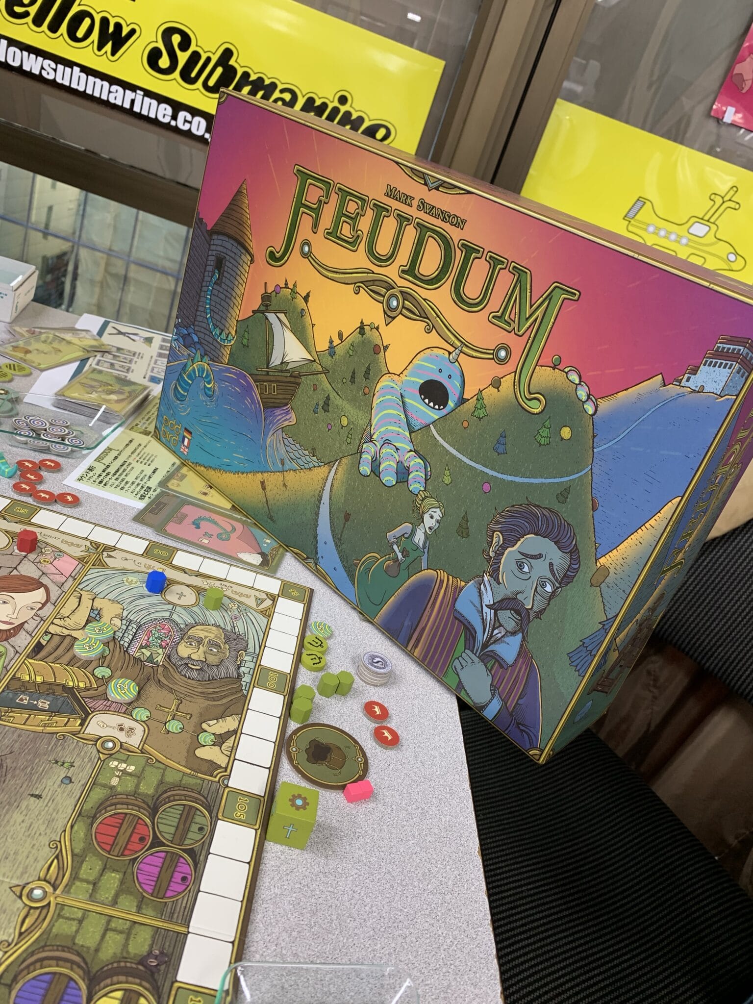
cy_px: 502
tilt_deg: -24.1
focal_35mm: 26
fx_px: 754
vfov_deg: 67.3
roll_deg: -20.4
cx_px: 376
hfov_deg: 53.1
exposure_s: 1/50
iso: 80
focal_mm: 4.25
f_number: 1.8
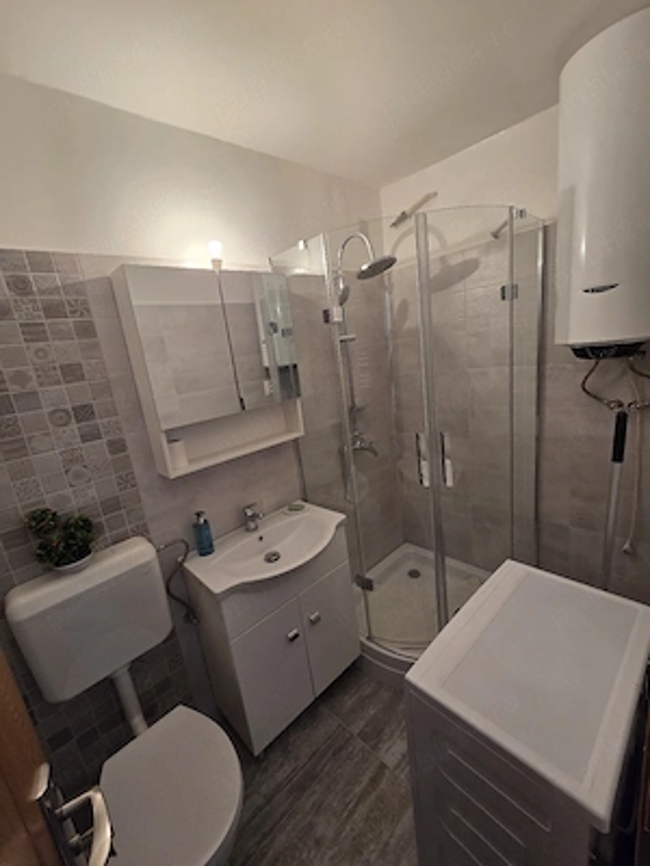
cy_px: 433
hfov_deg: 89.9
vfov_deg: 106.2
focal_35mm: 13
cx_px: 325
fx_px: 325
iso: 250
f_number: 2.2
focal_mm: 2.2
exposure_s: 1/101
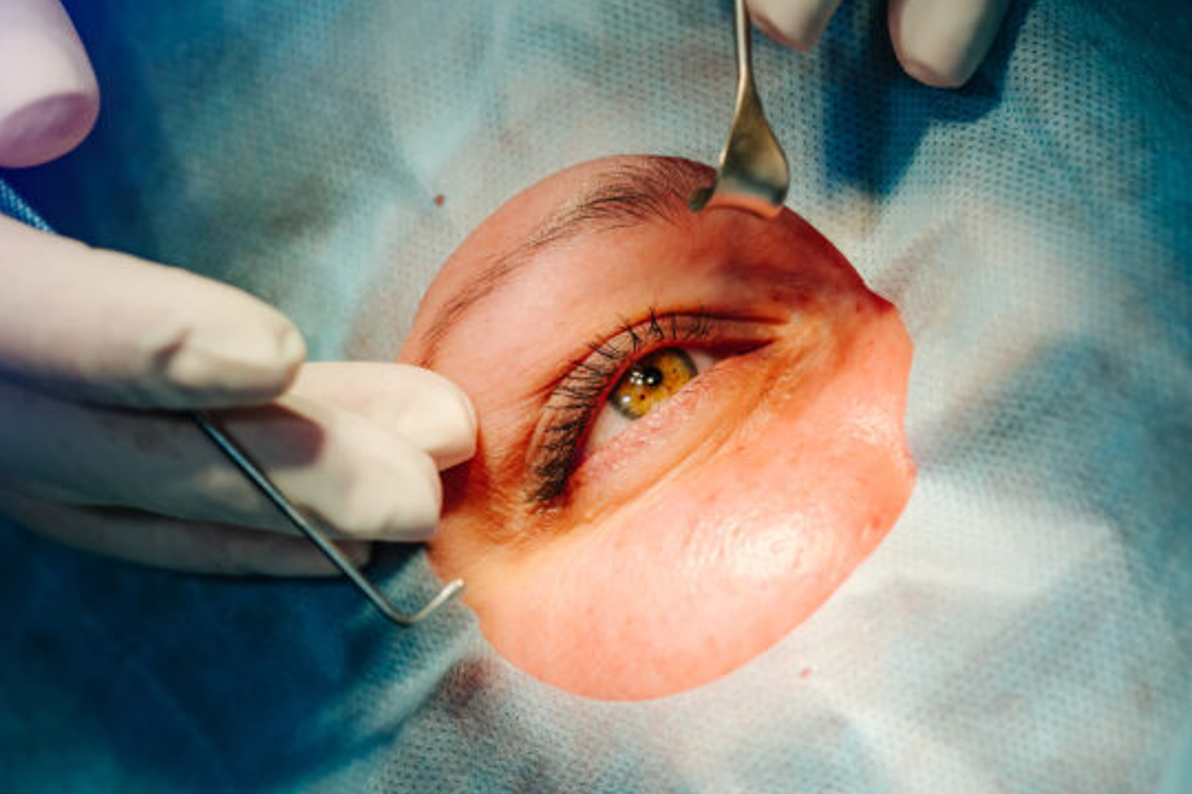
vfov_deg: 10.7
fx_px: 4238
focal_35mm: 128
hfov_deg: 16.0
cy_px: 340
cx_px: 397
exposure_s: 1/1000
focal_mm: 90
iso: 640
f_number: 4.5
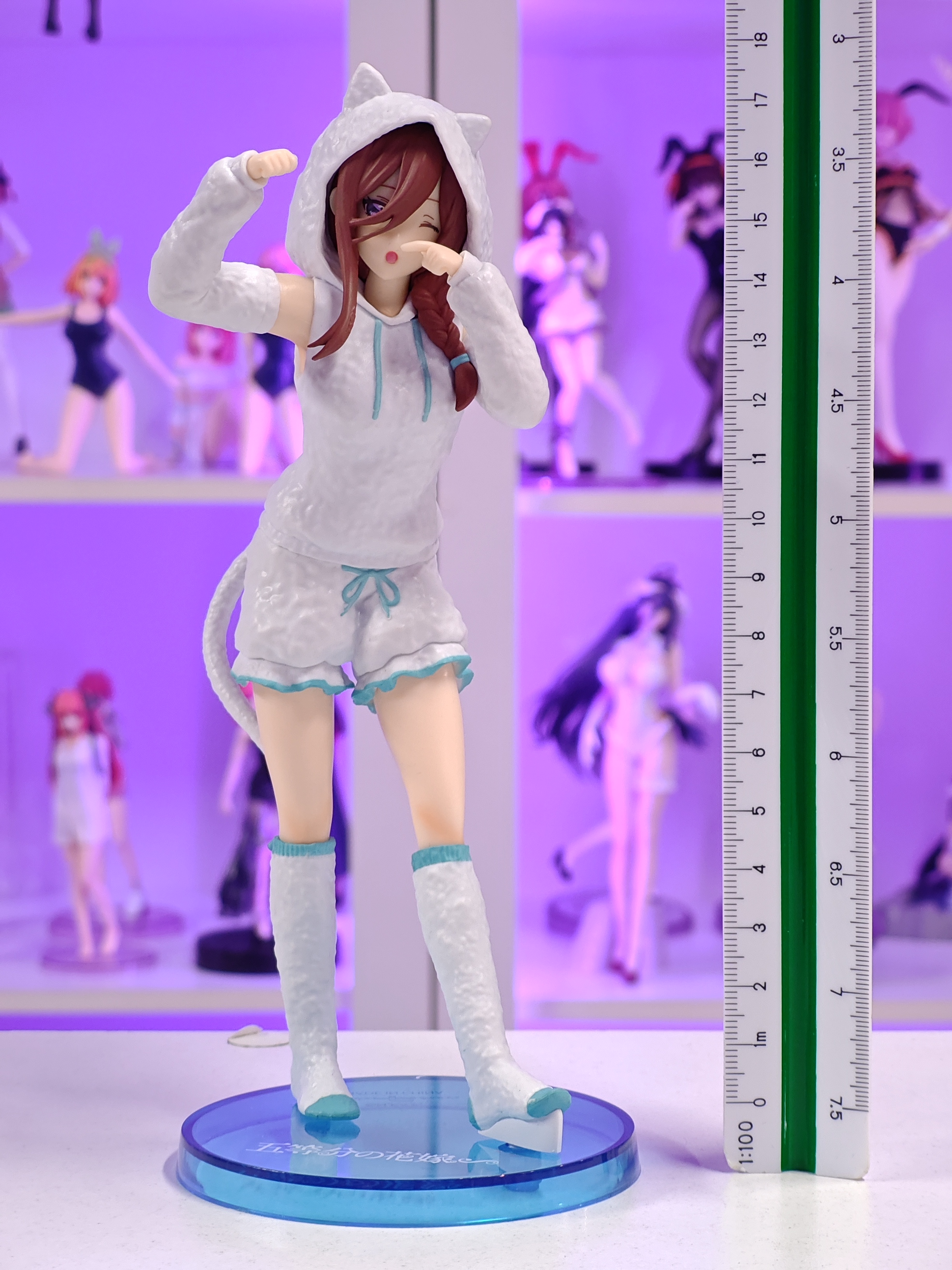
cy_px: 635
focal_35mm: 80
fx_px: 2934
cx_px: 476
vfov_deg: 24.4
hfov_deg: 18.4
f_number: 2.4
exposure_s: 1/24
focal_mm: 7.48
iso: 1000
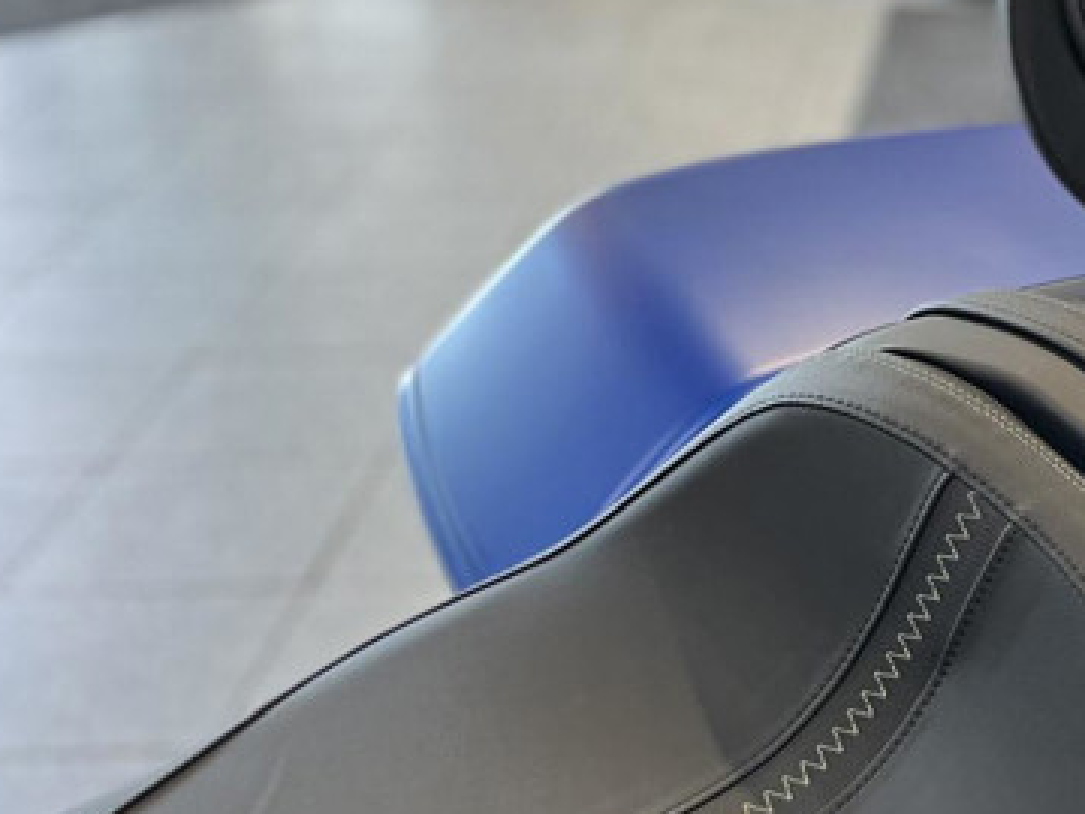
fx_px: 2413
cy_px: 347
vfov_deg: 19.1
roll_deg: +0.0
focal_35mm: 77
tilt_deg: -22.4
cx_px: 1201
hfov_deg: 23.7
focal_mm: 5.1
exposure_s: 1/120
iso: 125
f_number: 1.6
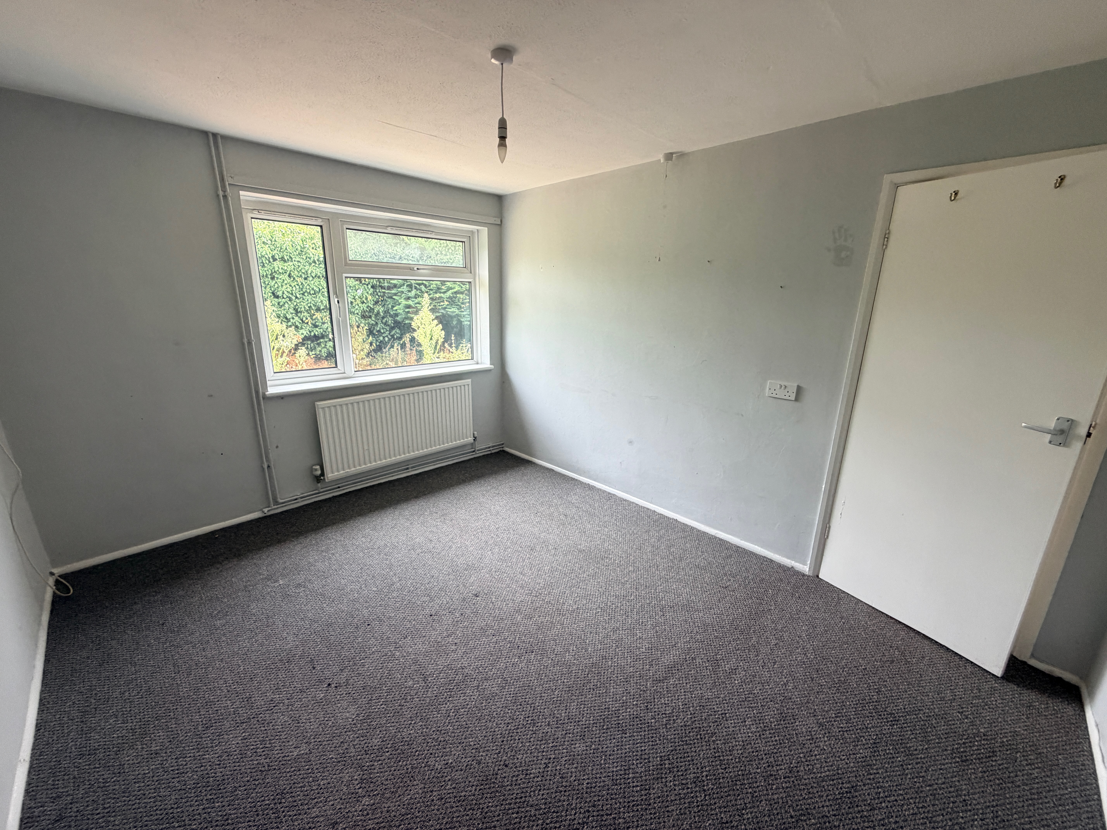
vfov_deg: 85.7
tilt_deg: -14.8
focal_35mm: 14
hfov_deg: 102.1
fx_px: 448
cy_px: 415
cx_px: 554
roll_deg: -0.9
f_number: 2.2
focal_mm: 2.22
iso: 250
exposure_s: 1/121
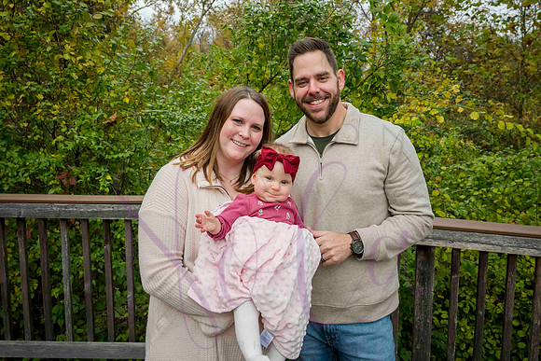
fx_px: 433
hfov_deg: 64.0
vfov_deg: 45.0
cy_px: 144
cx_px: 267
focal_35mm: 29
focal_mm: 24
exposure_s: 1/640
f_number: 5.6
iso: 400
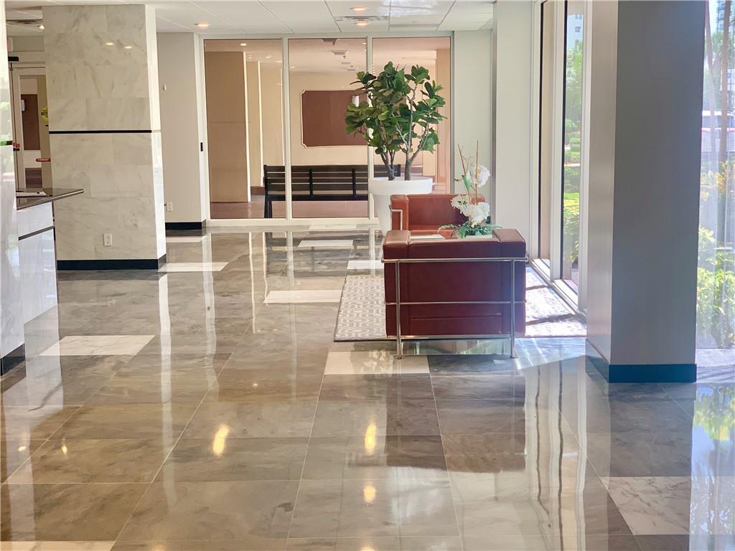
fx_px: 1104
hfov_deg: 36.8
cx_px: 368
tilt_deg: -7.6
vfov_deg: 28.0
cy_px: 276
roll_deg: +0.3
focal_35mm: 52
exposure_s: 1/120
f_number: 2.4
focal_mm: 6
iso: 64
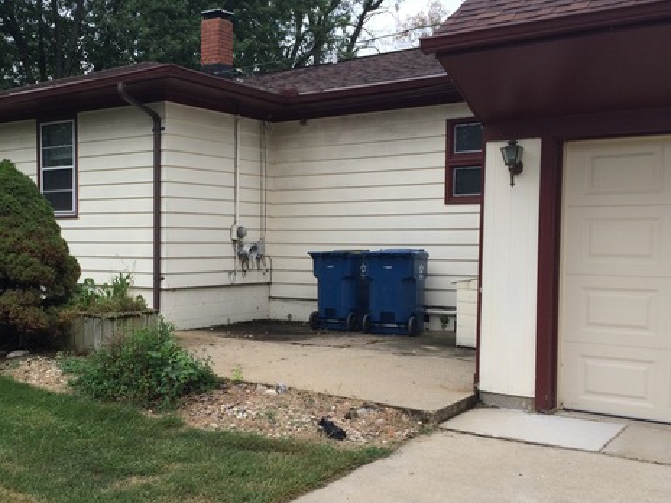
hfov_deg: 46.0
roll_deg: +0.4
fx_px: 775
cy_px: 283
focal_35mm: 40
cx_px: 221
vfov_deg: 35.9
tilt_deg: -4.1
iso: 32
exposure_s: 1/631
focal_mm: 4.15
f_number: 2.2
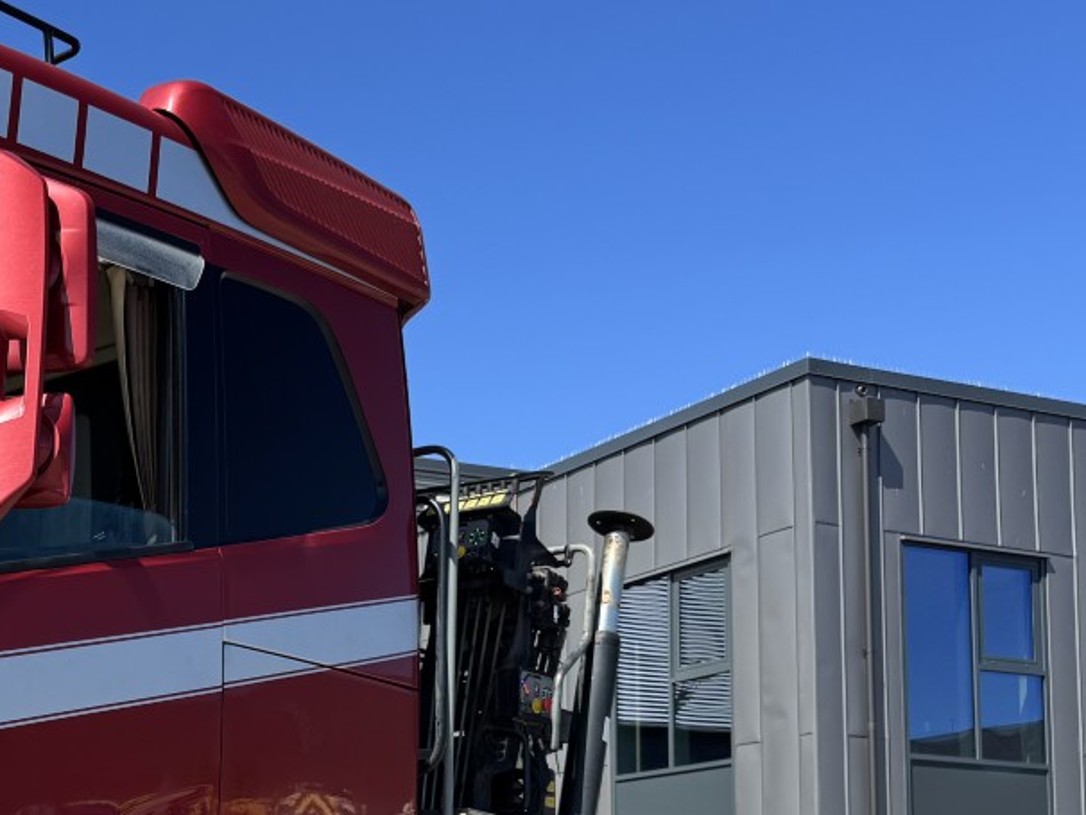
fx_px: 1789
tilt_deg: +5.6
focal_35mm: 57
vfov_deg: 24.7
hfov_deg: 31.5
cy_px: 781
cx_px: 25
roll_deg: -0.6
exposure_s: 1/1923
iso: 80
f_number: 1.78
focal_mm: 6.76
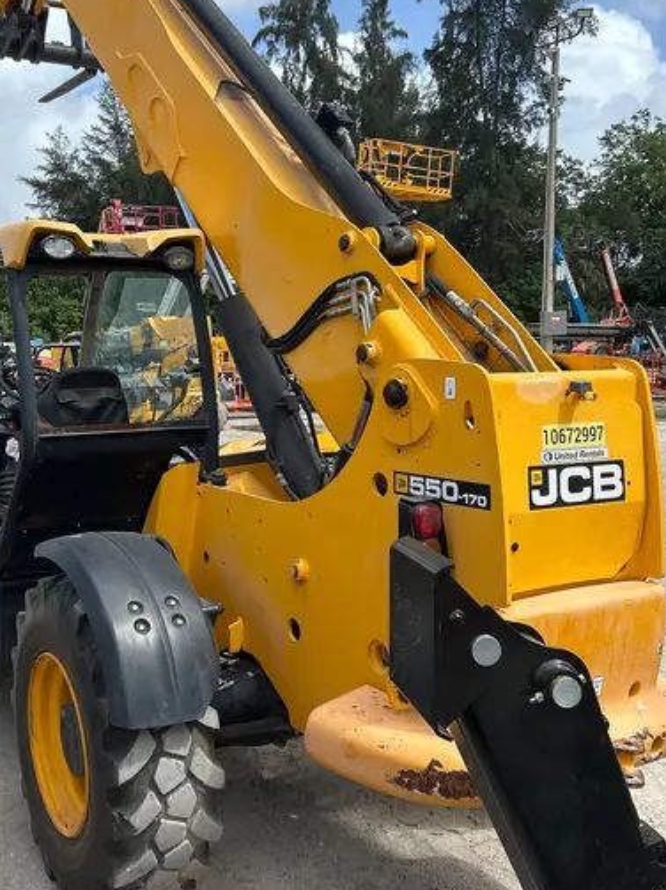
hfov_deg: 37.0
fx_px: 976
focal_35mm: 38
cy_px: 396
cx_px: 188
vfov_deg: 48.9
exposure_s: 1/2994
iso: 50
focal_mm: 5.7
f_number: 1.5
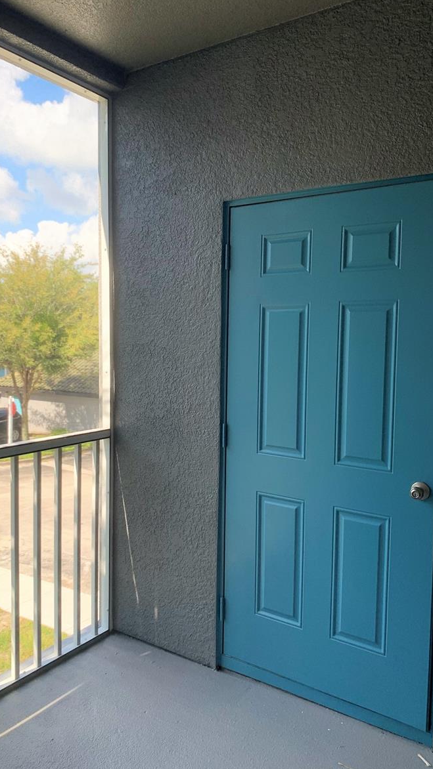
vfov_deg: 66.1
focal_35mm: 29
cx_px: 194
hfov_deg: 40.1
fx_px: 592
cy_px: 377
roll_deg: -0.8
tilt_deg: -3.6
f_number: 1.8
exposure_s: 1/175
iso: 25
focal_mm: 4.25
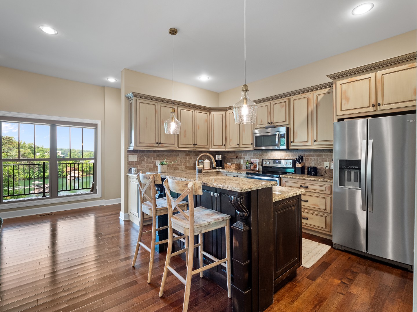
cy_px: 156
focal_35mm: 16
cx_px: 208
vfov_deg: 78.1
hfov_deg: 94.5
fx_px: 193
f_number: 5.6
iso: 400
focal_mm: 8
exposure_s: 1/6
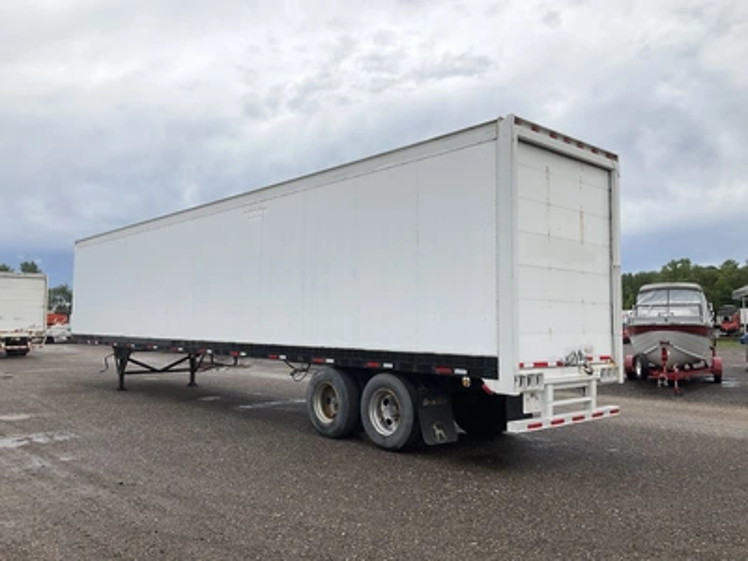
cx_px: 374
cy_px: 280
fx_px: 627
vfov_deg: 48.2
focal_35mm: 29
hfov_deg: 61.7
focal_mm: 3
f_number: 1.8
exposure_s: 1/1534
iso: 25
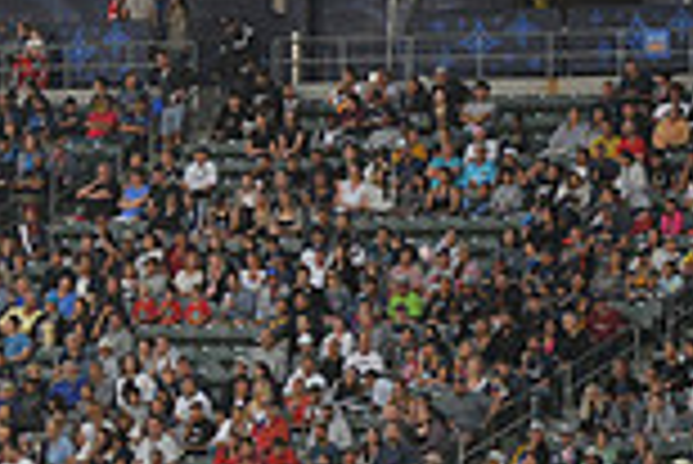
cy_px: -59
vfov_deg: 3.1
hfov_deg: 4.5
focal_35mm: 451
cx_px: -364
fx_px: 8690
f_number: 2.8
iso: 1250
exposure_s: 1/1000
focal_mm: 120
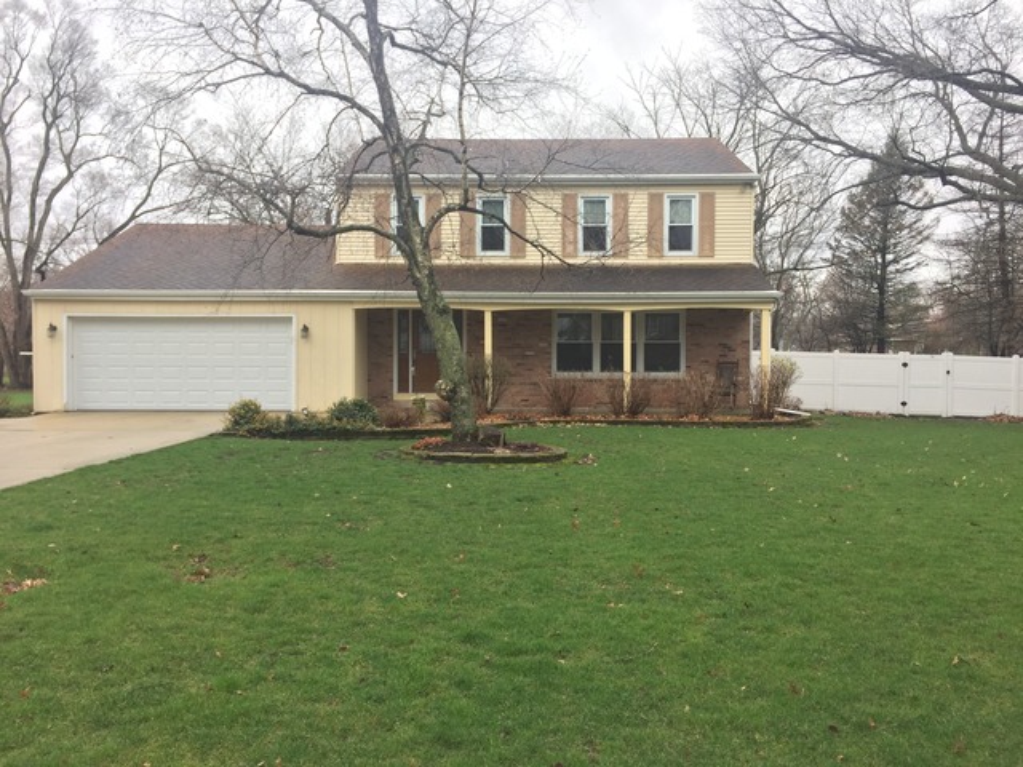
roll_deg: -0.4
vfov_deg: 48.2
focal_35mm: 29
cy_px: 384
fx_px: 857
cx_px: 512
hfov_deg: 61.7
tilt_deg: -2.5
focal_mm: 4.15
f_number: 2.2
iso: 32
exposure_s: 1/332
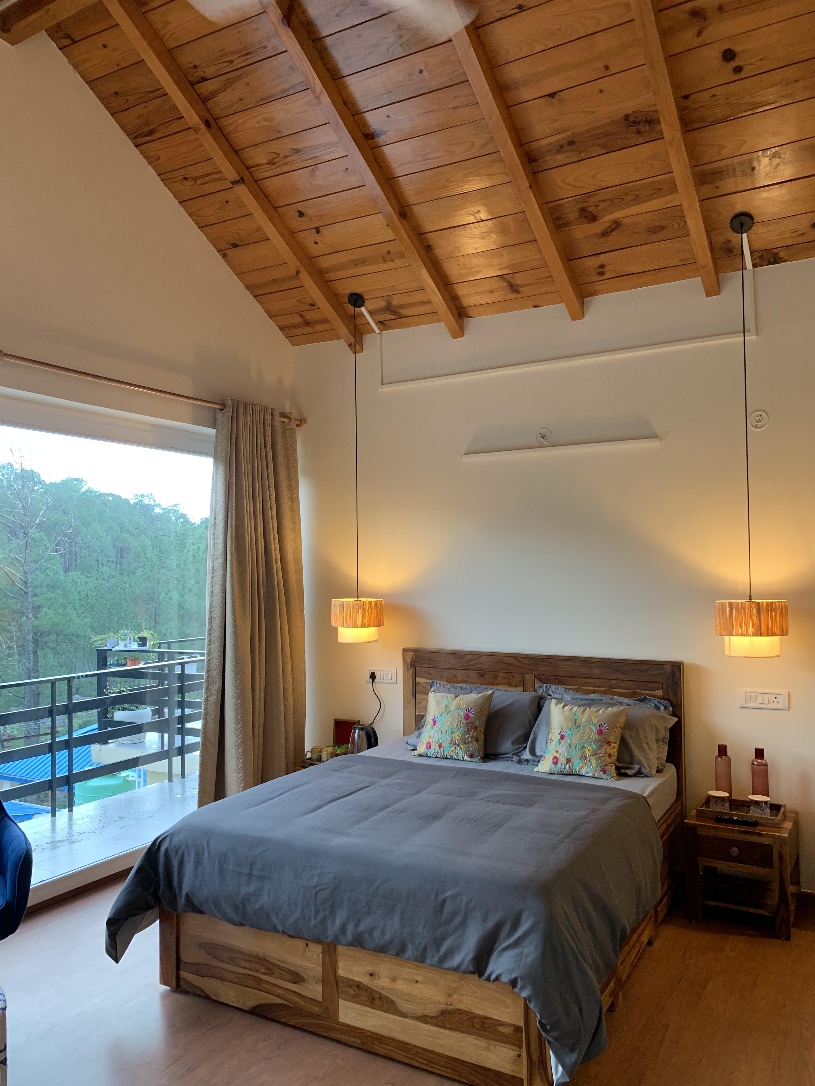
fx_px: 816
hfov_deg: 53.1
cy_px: 543
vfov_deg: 67.3
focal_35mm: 26
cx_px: 408
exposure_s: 1/64
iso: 100
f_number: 1.8
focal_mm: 4.25
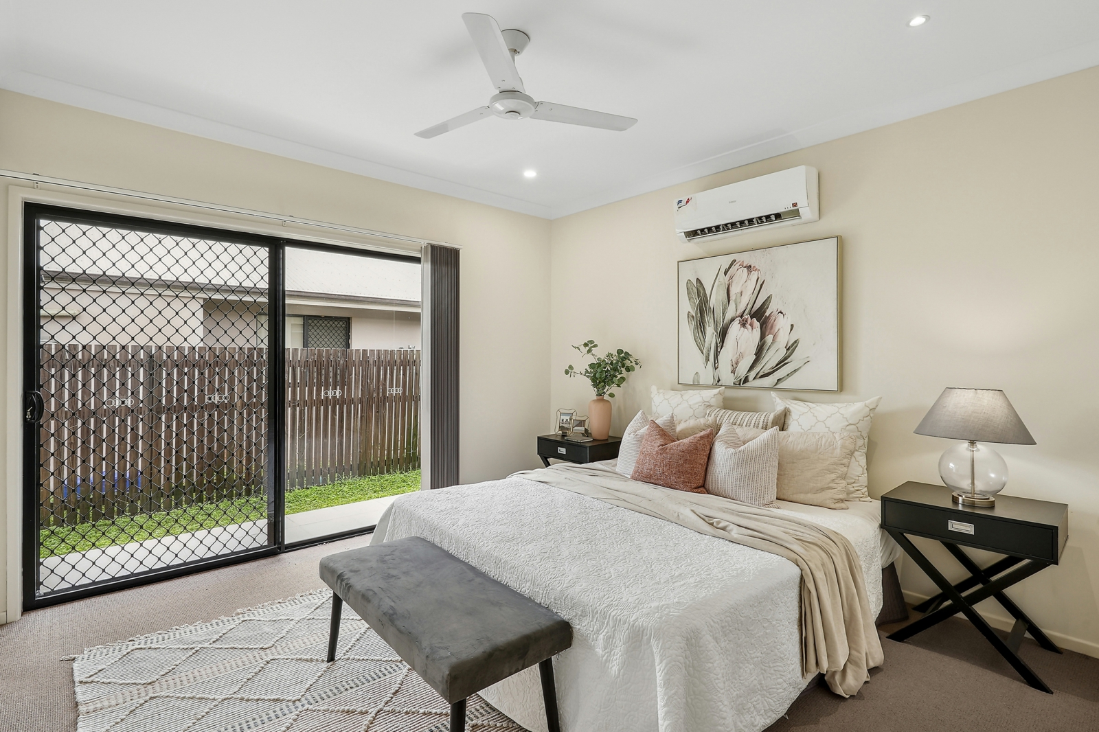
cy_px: 366
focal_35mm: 17
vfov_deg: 70.4
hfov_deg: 93.3
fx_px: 519
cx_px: 550
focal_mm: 17
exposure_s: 1/6
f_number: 11
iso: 200
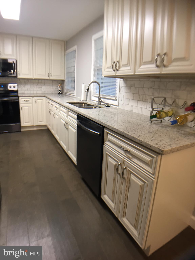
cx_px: 98
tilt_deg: -13.1
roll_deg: -1.7
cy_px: 130
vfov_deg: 61.7
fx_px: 218
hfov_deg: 48.2
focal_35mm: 29
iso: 100
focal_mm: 4.15
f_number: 2.2
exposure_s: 1/30
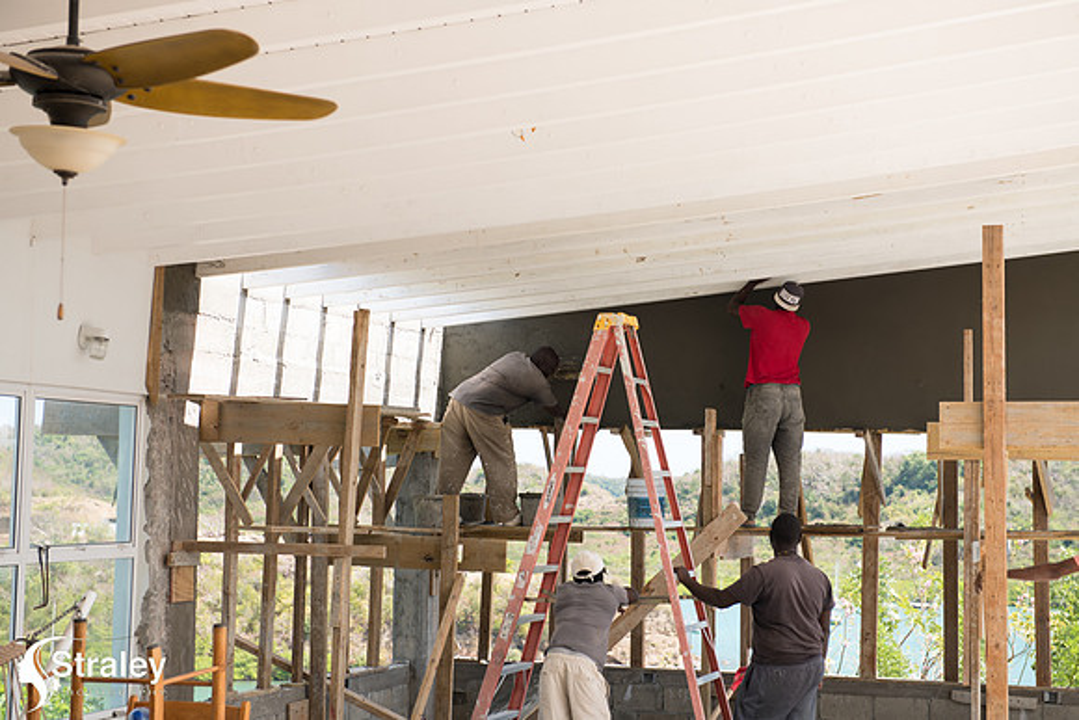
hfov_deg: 28.8
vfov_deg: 19.5
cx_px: 540
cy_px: 360
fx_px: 2098
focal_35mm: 70
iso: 64
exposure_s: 1/100
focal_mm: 70
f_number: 5.6
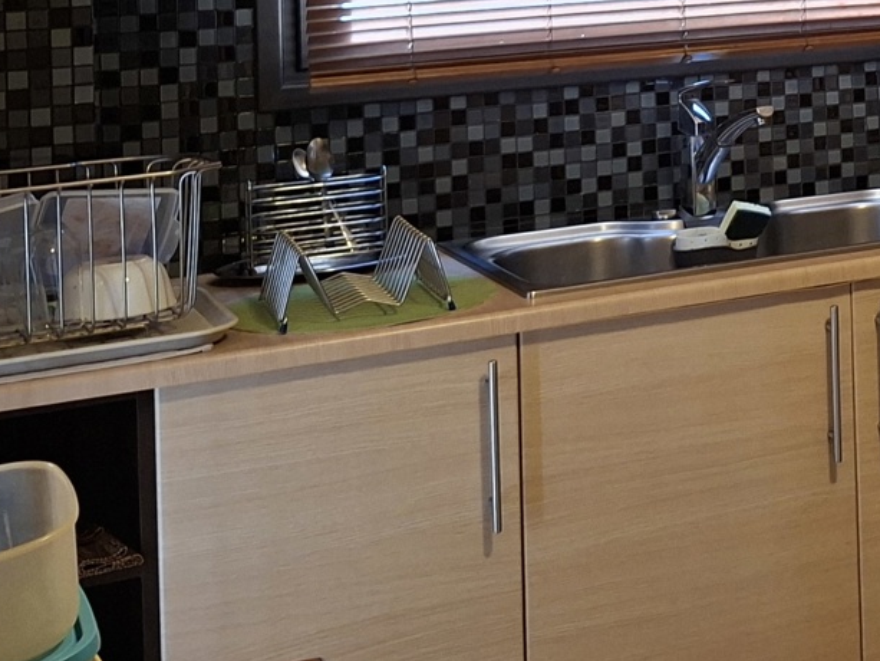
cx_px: 966
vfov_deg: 19.1
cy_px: -161
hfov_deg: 25.1
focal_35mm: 72
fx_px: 1831
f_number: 1.8
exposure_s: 1/50
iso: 200
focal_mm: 5.54
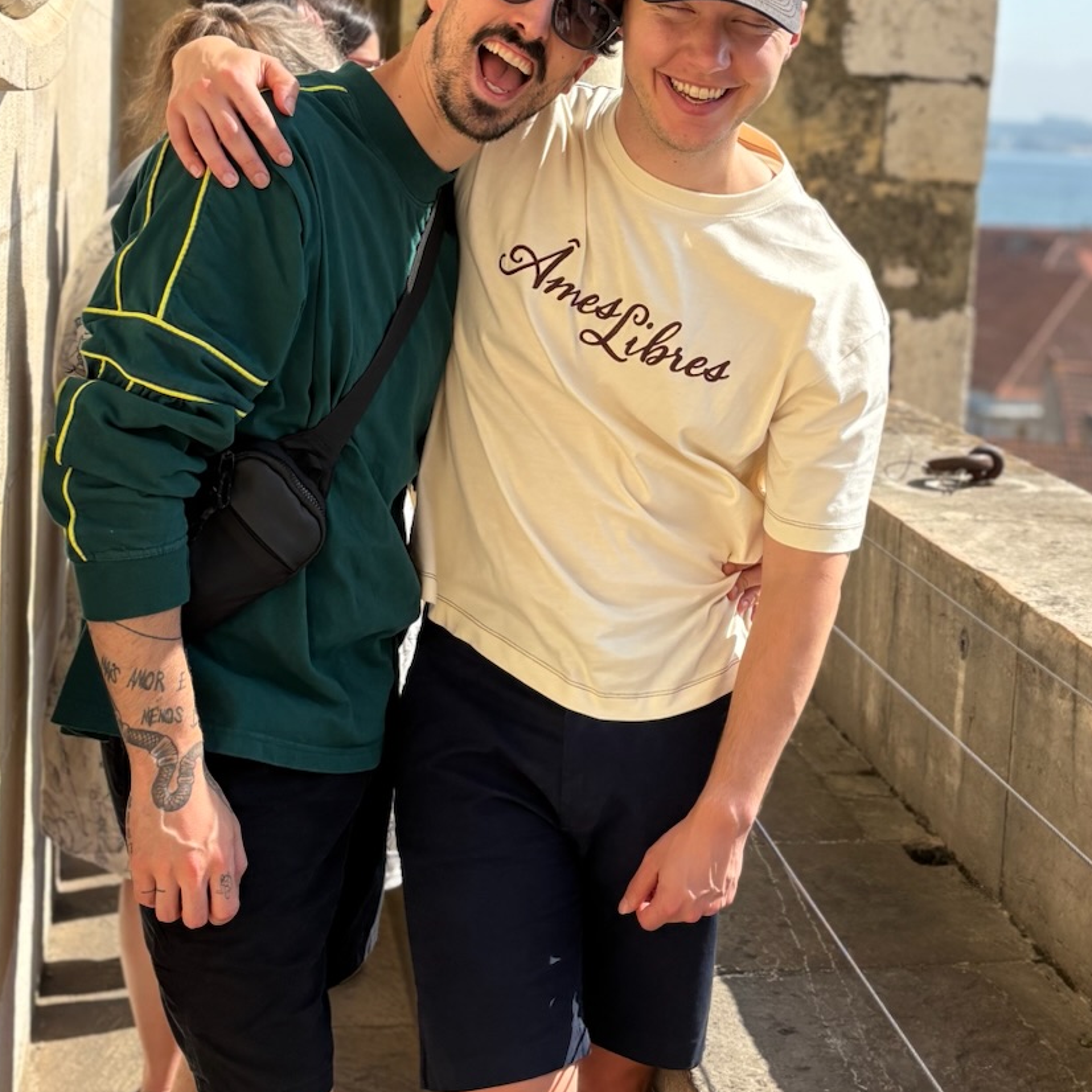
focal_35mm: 57
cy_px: 329
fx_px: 2034
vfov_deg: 29.7
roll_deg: -3.6
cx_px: 721
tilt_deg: -5.8
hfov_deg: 29.9
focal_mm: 5.96
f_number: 1.6
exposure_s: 1/3279
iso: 50
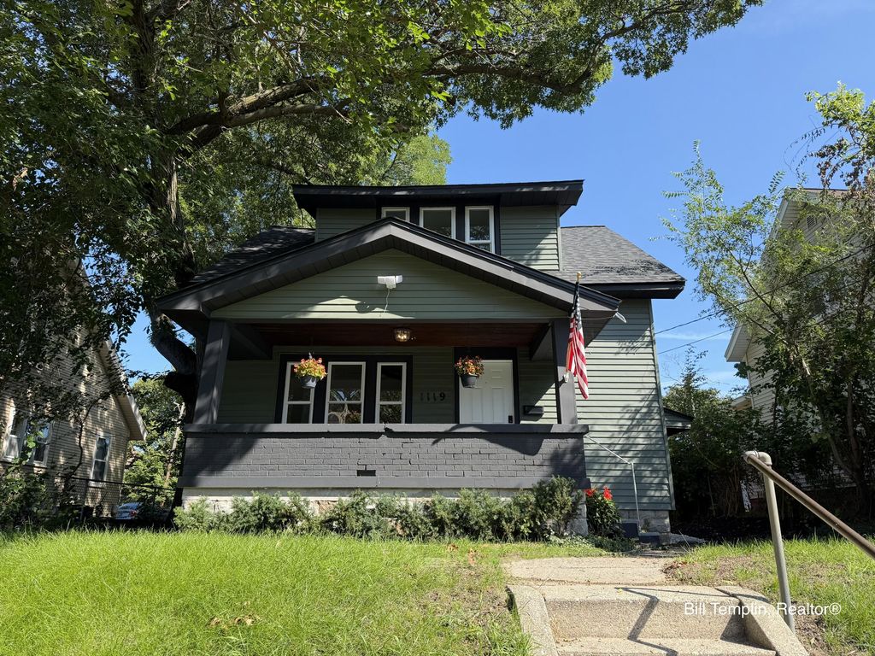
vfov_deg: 56.8
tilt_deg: +16.7
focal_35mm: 24
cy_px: 328
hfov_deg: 71.6
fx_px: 607
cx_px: 438
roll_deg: -0.8
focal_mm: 6.76
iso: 80
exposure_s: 1/1314
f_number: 1.78
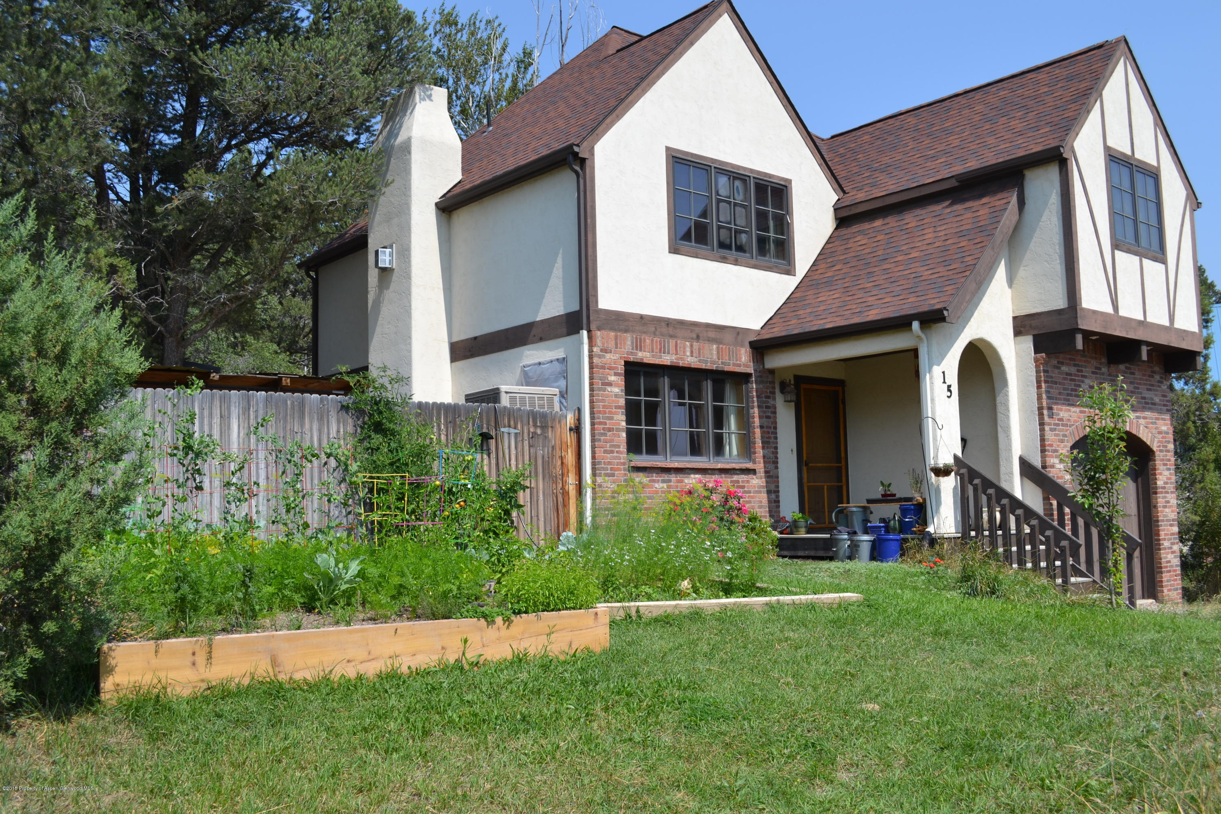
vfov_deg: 40.0
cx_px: 610
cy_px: 407
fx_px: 1119
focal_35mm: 33
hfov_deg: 57.2
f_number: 8
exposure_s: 1/250
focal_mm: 22
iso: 100
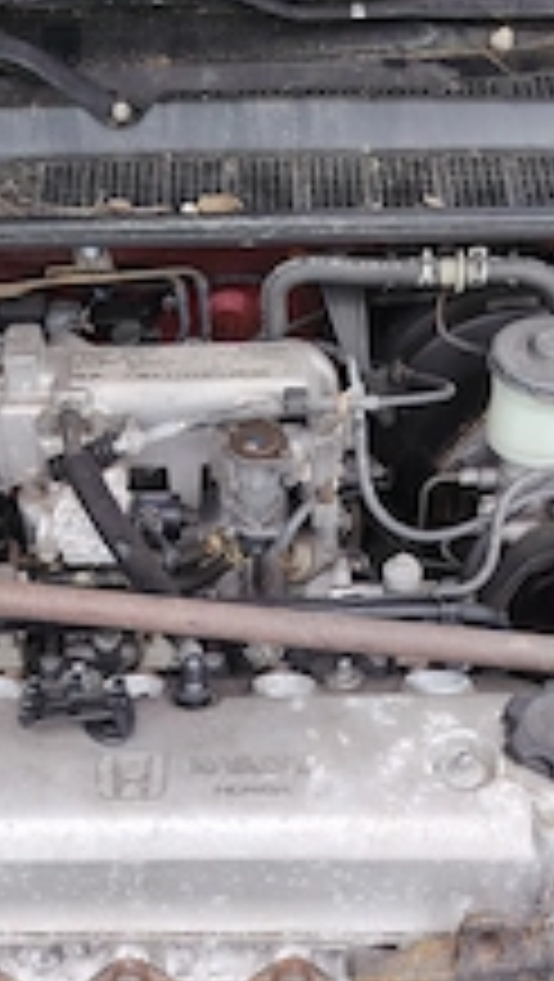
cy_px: 698
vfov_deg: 42.0
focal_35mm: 48
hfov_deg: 24.8
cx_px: 171
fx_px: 1251
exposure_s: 1/100
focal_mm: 5.25
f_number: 1.75
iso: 106
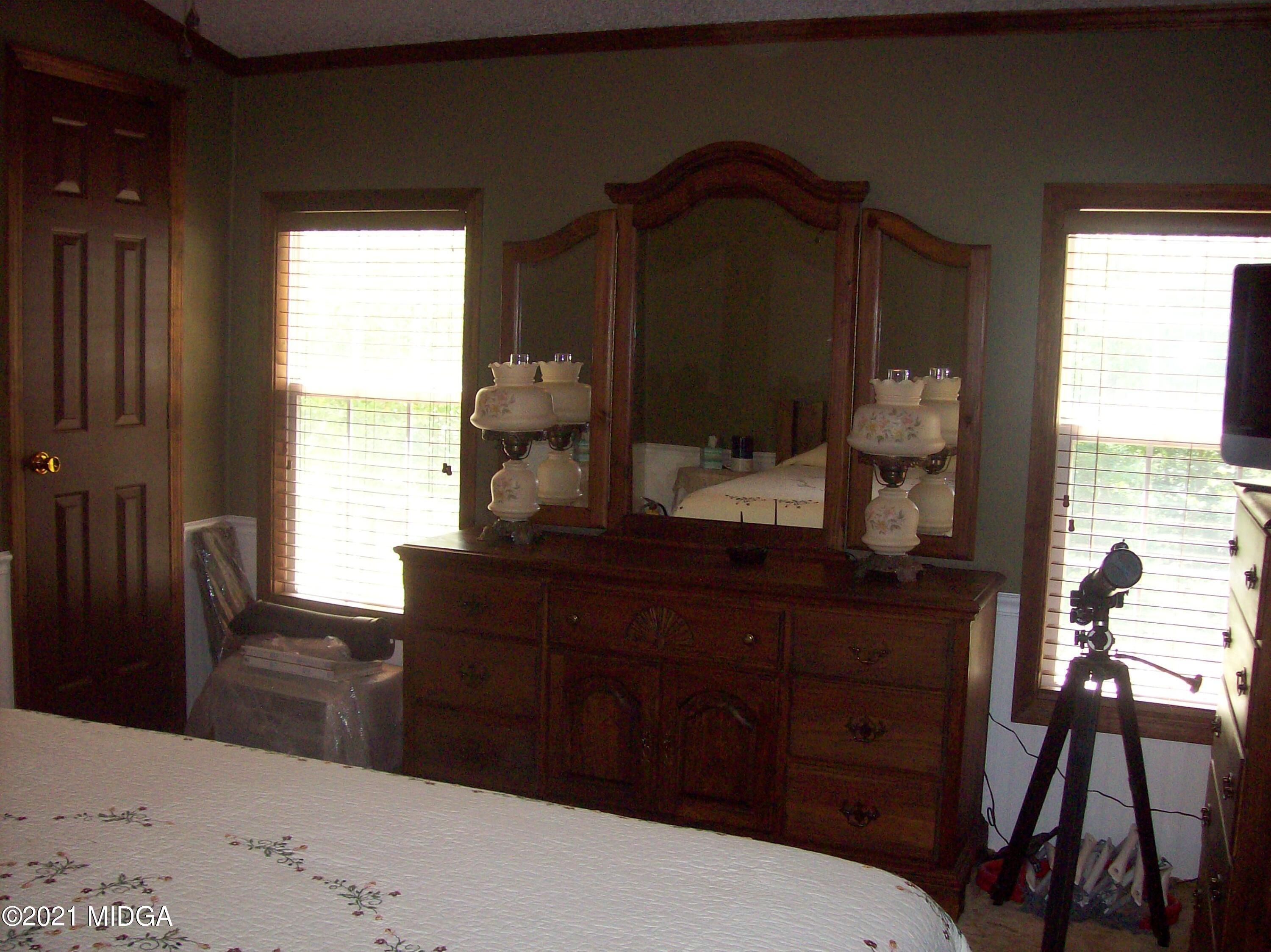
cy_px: 476
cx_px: 636
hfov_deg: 51.4
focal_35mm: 36
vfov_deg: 39.6
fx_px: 1321
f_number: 2.7
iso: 140
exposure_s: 1/64
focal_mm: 6
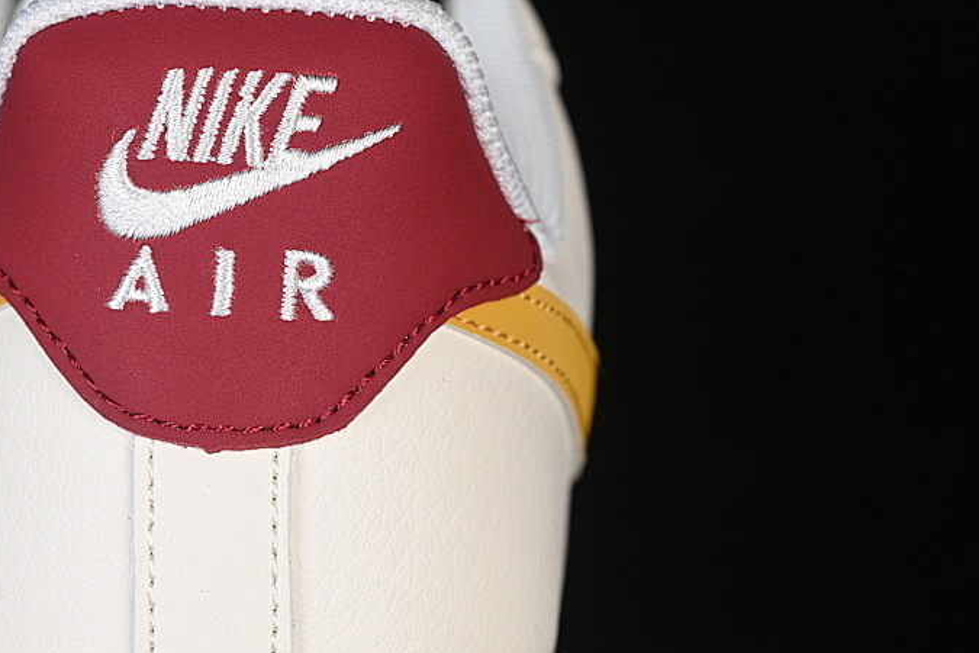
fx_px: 3263
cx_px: 239
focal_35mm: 120
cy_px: 496
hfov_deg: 17.0
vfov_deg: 11.4
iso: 160
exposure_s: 1/80
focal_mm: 50
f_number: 7.1
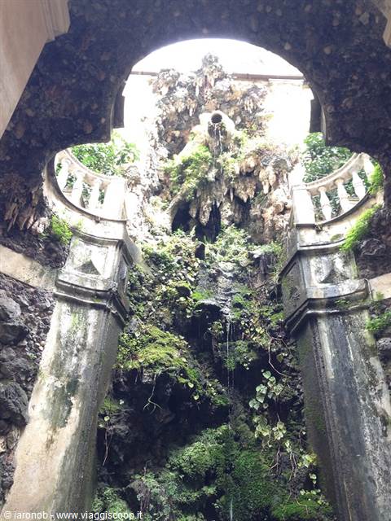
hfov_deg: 42.9
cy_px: 260
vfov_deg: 55.4
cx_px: 196
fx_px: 497
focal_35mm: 33
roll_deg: -1.8
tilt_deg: +42.4
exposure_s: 1/40
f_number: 2.4
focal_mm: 4.12
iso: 50
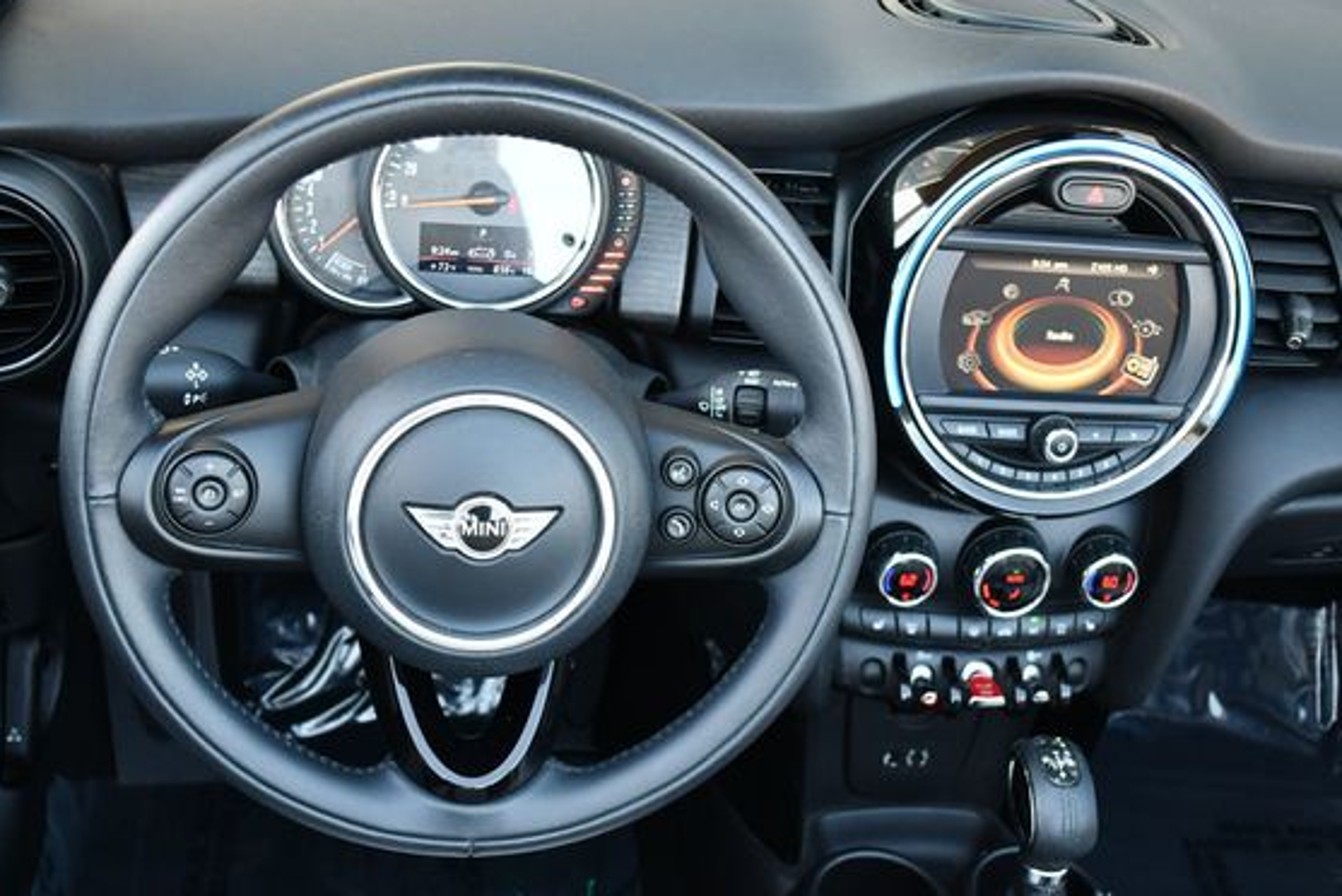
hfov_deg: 42.7
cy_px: 467
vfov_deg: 29.3
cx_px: 725
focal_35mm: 46
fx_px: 1716
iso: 800
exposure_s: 1/200
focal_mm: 20
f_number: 3.8
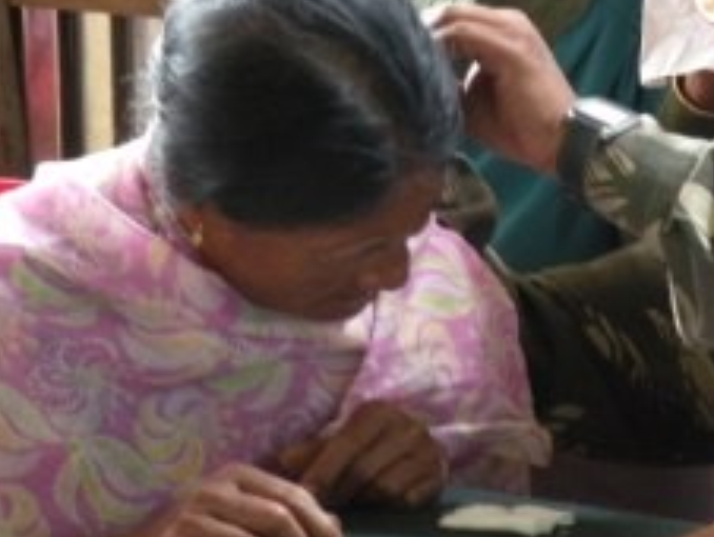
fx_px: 4130
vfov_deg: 7.4
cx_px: 607
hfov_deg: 9.8
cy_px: 60
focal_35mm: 200
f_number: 4
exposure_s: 1/11.4
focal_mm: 17.9
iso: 400
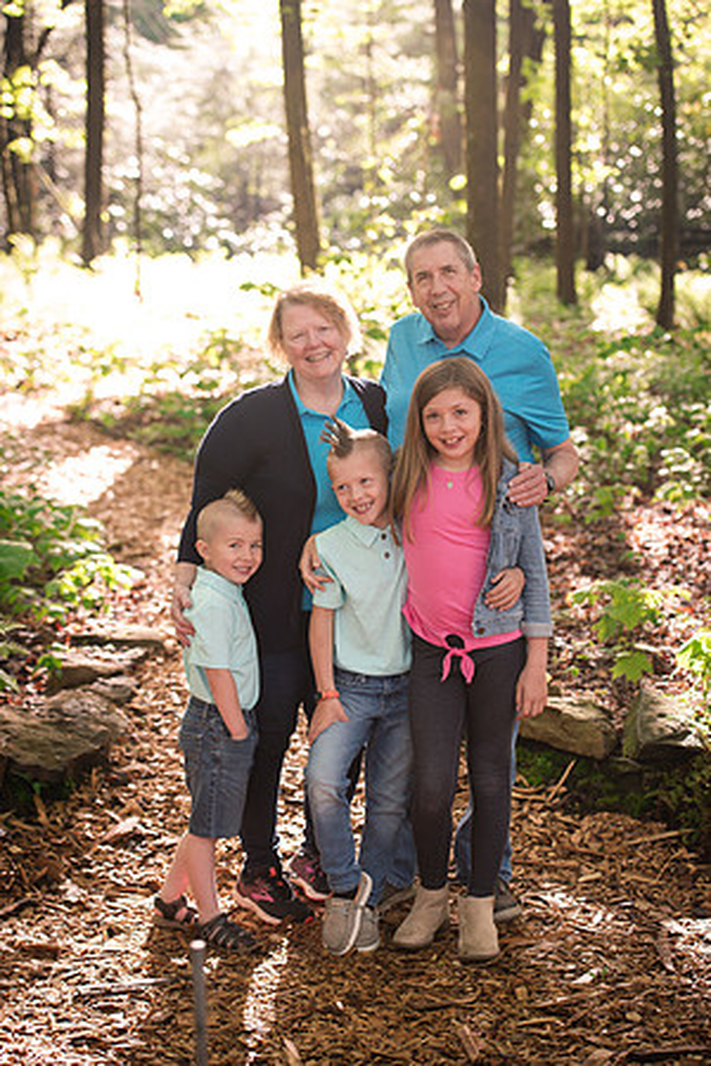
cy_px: 533
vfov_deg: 26.0
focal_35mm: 78
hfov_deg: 17.5
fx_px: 2311
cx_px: 356
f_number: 3.5
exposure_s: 1/250
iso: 640
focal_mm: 78
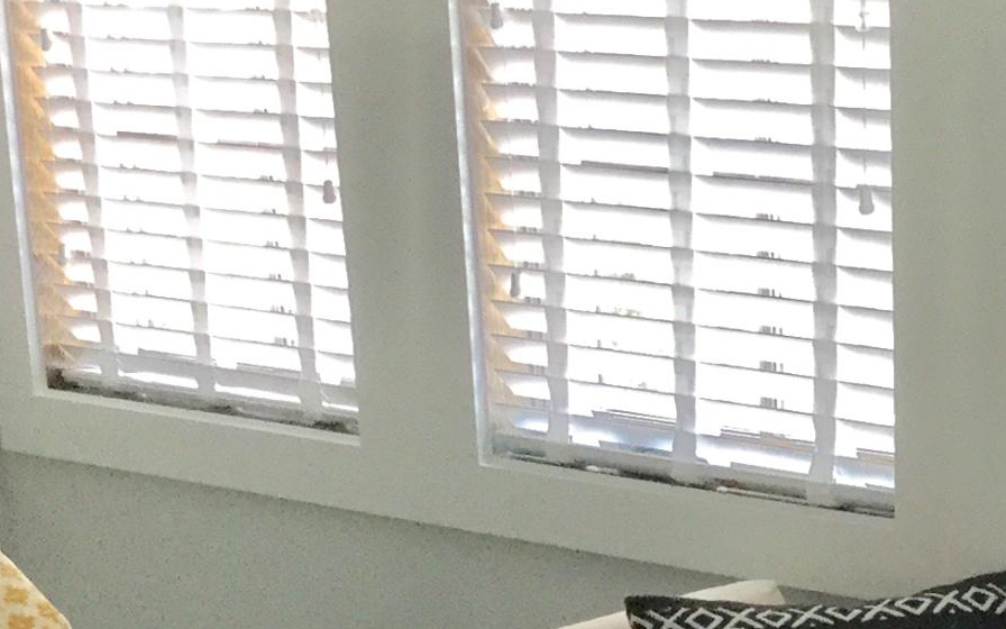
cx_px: 958
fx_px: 3016
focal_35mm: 110
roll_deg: -1.6
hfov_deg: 18.5
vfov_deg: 11.4
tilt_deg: -19.6
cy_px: 974
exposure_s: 1/30
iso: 32
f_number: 2.4
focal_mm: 3.3
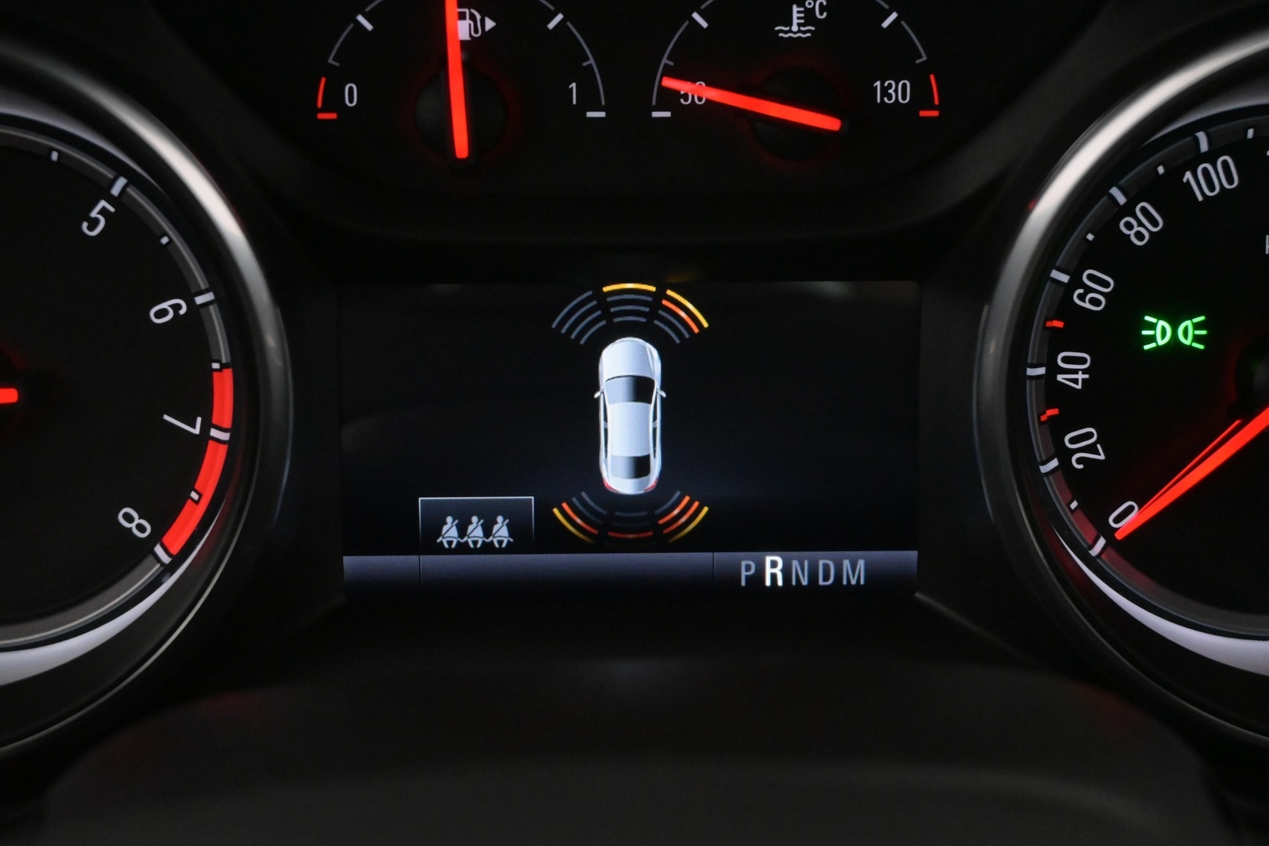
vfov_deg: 20.6
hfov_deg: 30.5
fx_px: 2326
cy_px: 423
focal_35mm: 66
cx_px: 634
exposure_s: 1/80
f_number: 6
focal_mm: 44
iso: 5600
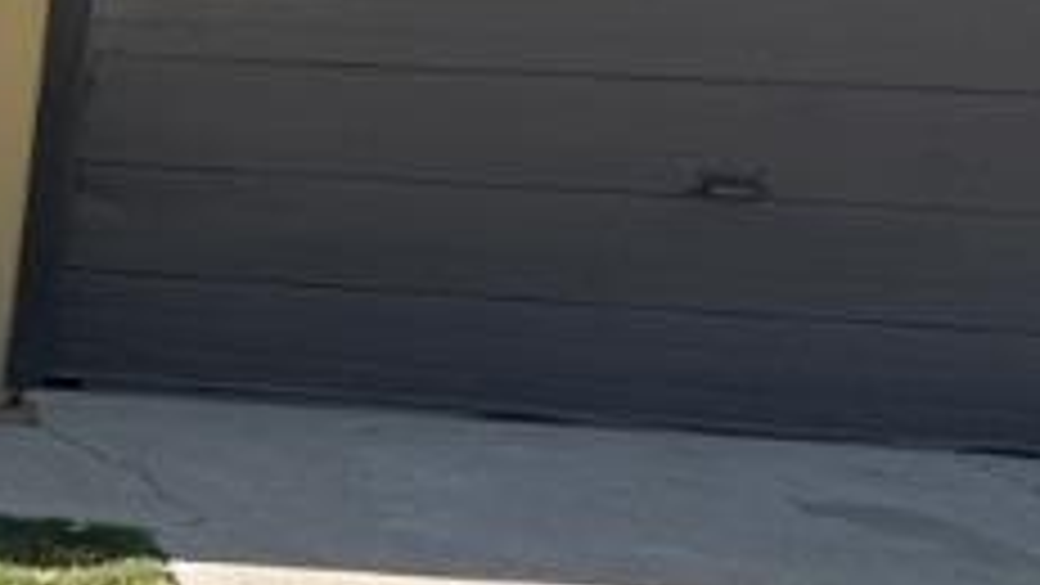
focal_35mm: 99
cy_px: 529
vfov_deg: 12.1
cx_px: -1324
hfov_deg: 15.0
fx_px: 2730
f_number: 2.2
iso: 40
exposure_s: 1/631
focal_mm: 2.22
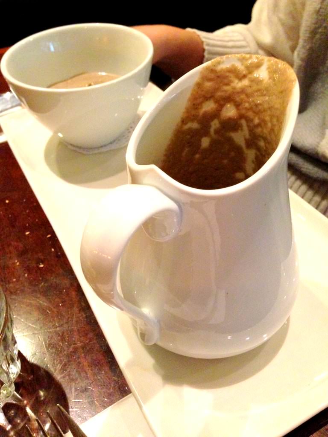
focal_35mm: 33
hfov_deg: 42.9
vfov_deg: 55.4
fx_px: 417
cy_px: 218
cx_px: 164
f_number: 2.4
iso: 500
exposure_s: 1/15
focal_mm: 4.13
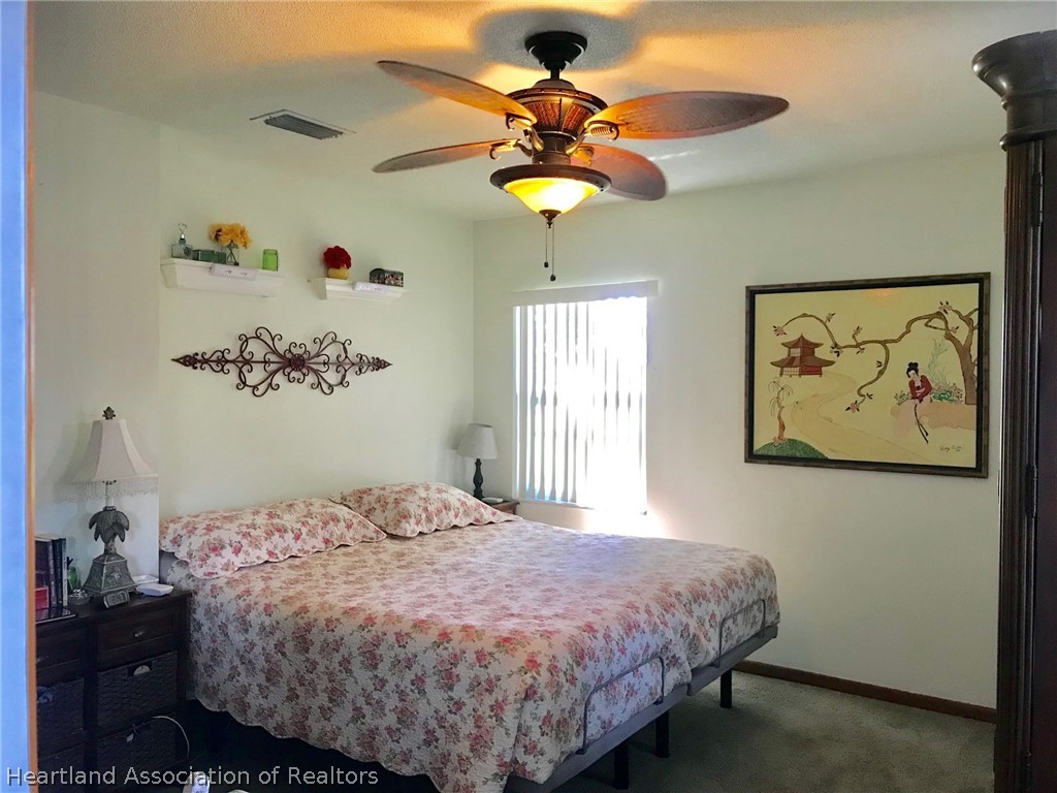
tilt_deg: -0.5
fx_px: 855
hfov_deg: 63.4
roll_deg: +1.1
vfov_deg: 49.7
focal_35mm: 28
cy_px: 396
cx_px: 528
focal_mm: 3.99
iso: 50
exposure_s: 1/15
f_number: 1.8
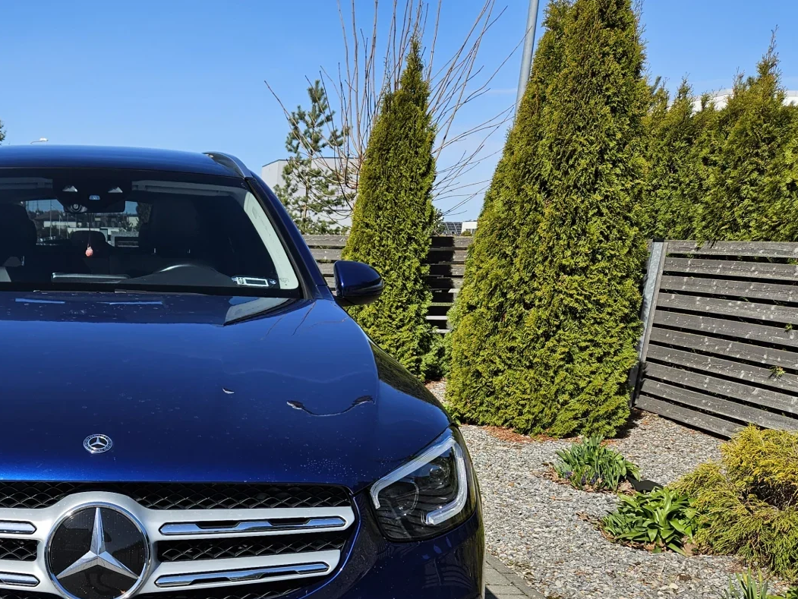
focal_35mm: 42
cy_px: 510
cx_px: 124
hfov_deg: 42.1
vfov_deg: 33.0
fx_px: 969
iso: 25
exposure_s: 1/1904
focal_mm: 5.4
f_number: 1.8
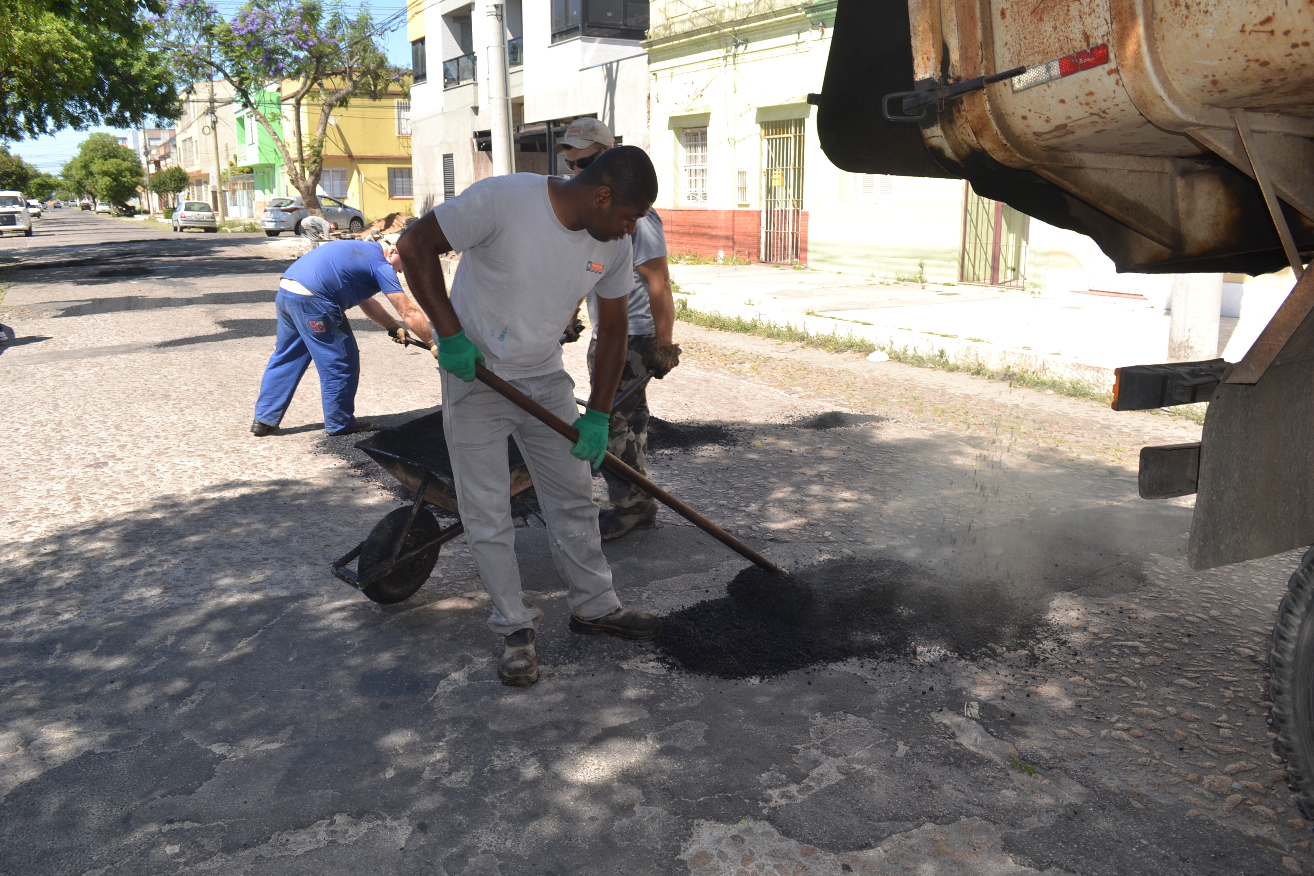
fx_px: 985
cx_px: 657
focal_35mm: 27
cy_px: 438
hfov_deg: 67.4
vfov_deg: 47.9
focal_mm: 18
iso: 100
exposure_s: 1/200
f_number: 6.3
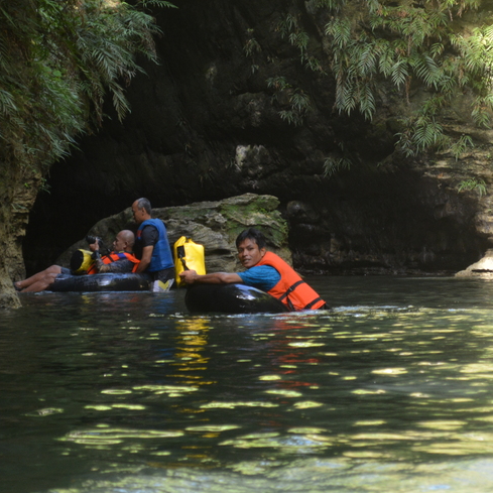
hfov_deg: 11.9
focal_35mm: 147
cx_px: 259
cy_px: 175
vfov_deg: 11.9
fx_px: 2367
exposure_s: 1/125
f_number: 5.6
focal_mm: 55
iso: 800
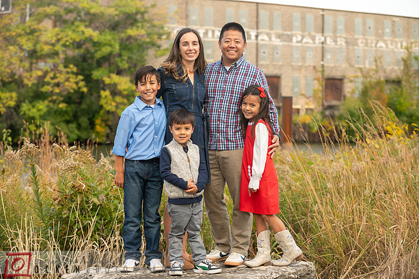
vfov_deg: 14.4
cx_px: 210
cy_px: 140
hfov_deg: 21.5
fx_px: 1105
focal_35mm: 95
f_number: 4
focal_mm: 95
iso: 400
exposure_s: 1/500
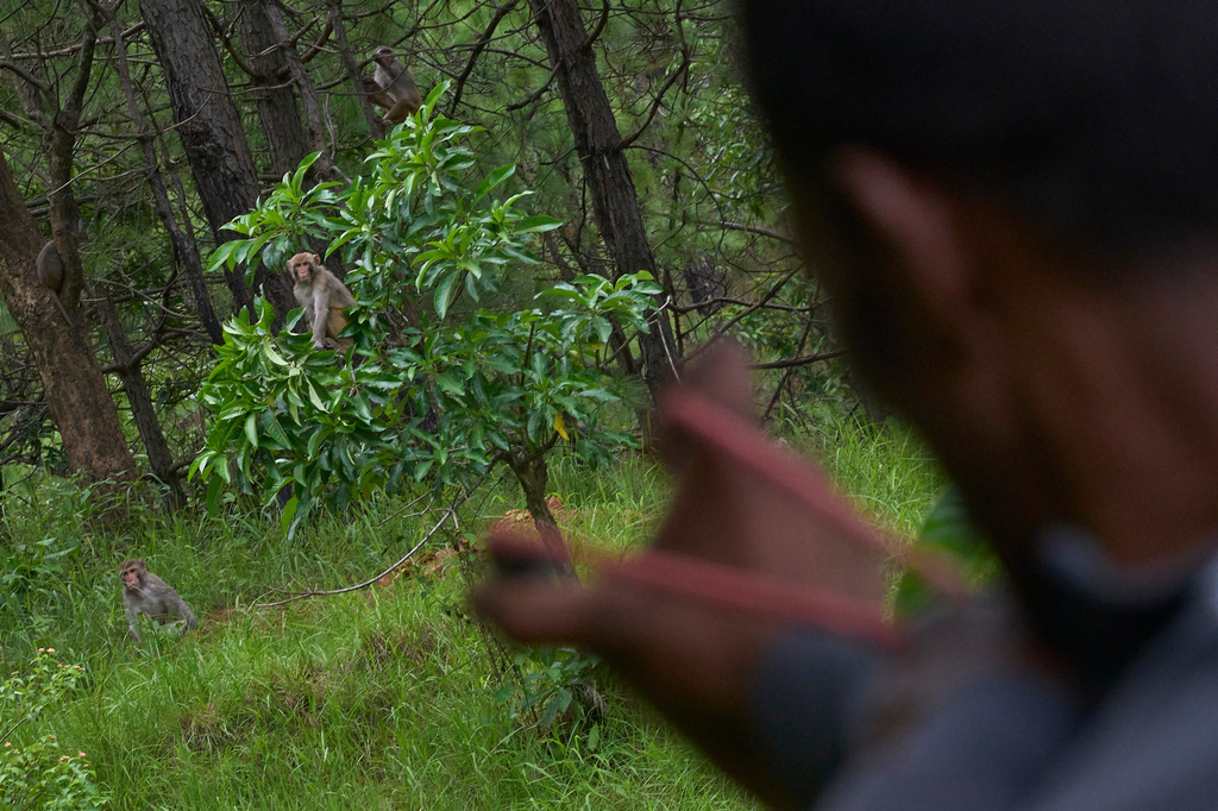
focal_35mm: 300
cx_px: 609
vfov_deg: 4.6
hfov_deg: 6.9
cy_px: 406
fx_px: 10146
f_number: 18
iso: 2500
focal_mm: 200
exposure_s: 1/125
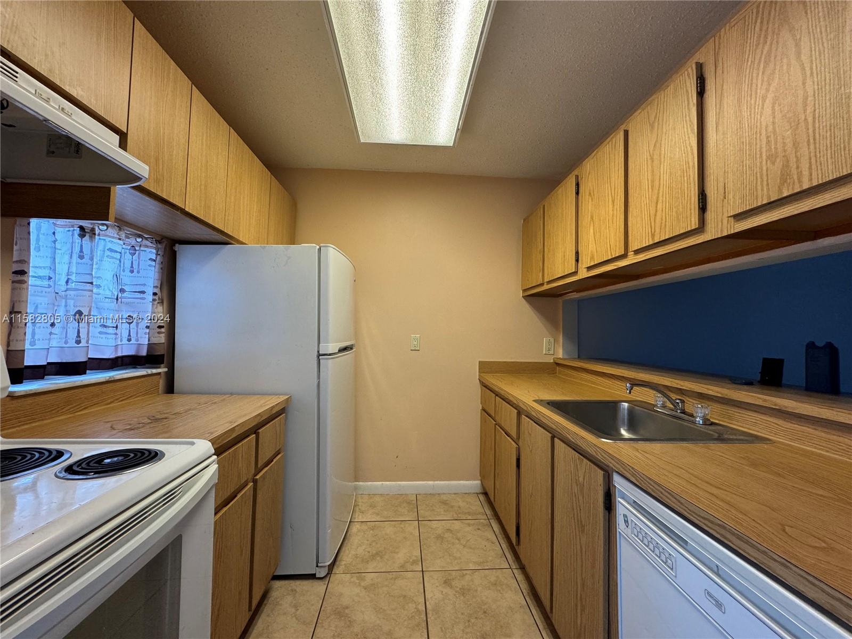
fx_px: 345
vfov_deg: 85.7
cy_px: 320
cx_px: 426
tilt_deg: +1.9
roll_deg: -0.9
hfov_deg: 102.1
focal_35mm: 14
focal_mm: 2.22
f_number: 2.2
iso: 200
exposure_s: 1/60
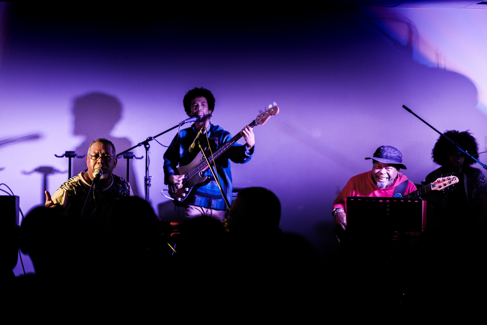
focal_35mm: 84
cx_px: 244
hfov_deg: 24.2
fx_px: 1136
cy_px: 162
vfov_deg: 16.3
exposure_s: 1/250
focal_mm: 56
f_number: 1.4
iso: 2500
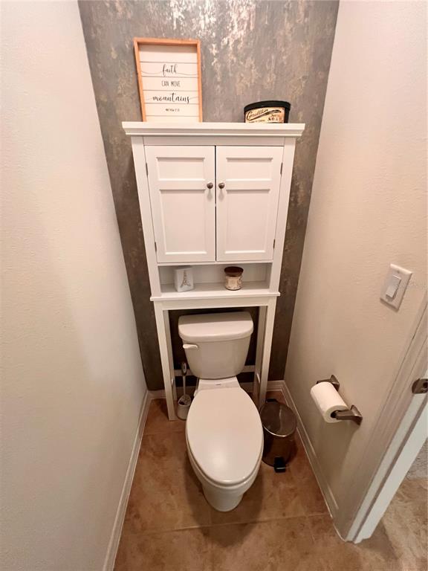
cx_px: 214
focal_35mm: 13
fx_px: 214
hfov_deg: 89.9
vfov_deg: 106.2
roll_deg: +0.9
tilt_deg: -24.2
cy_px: 286
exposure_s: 1/60
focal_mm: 1.57
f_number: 1.8
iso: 500
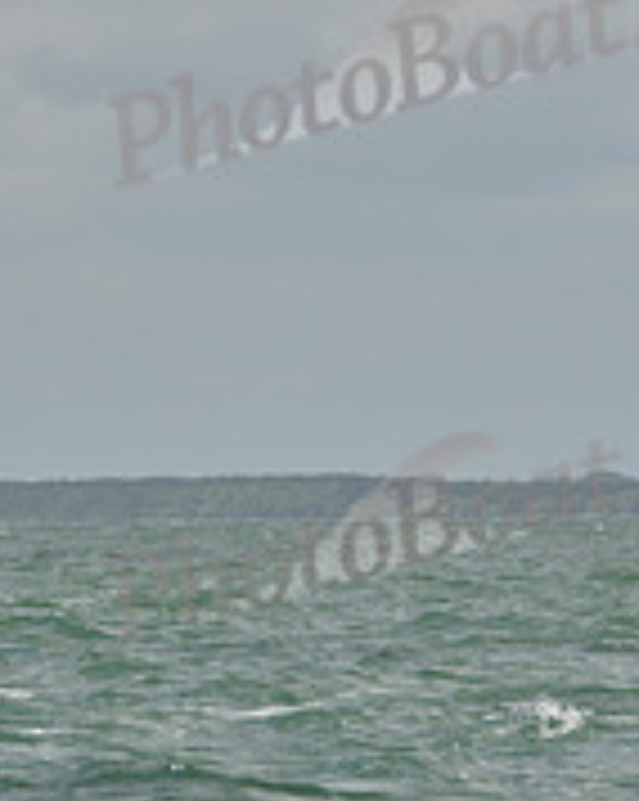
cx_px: -124
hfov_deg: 2.4
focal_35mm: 644
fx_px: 15250
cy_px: -99
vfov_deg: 3.0
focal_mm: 210
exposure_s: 1/1250
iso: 280
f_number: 8
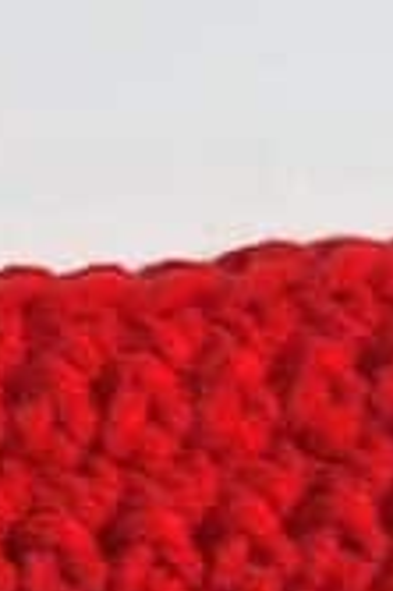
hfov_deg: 6.2
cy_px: 1525
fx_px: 3610
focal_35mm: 220
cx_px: -195
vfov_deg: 8.4
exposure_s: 1/40
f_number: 1.8
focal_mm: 5.54
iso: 125
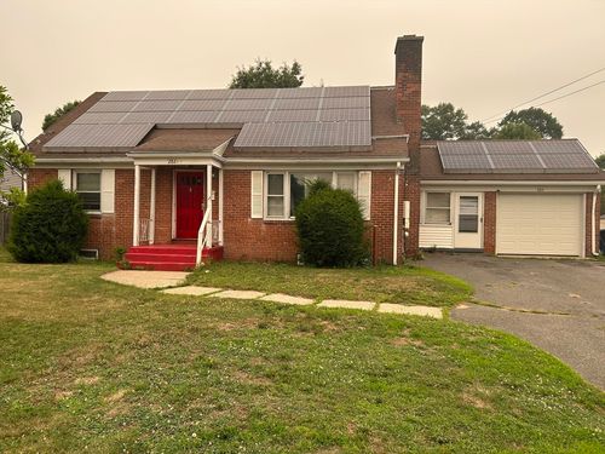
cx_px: 302
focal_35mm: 26
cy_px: 227
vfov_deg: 53.1
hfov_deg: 67.3
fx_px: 454
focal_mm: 5.7
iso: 50
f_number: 1.5
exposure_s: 1/410
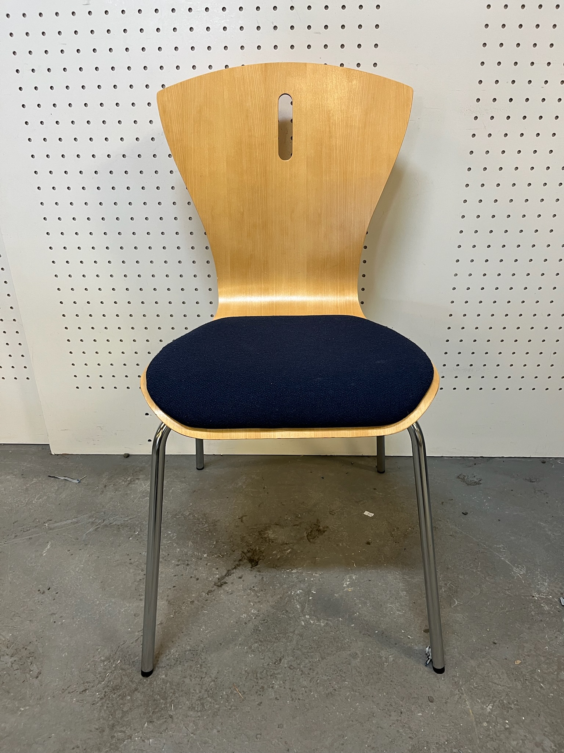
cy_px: 376
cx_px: 282
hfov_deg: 53.1
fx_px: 565
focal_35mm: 26
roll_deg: +4.1
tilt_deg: -26.0
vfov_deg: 67.3
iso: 80
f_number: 1.6
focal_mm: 5.1
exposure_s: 1/50
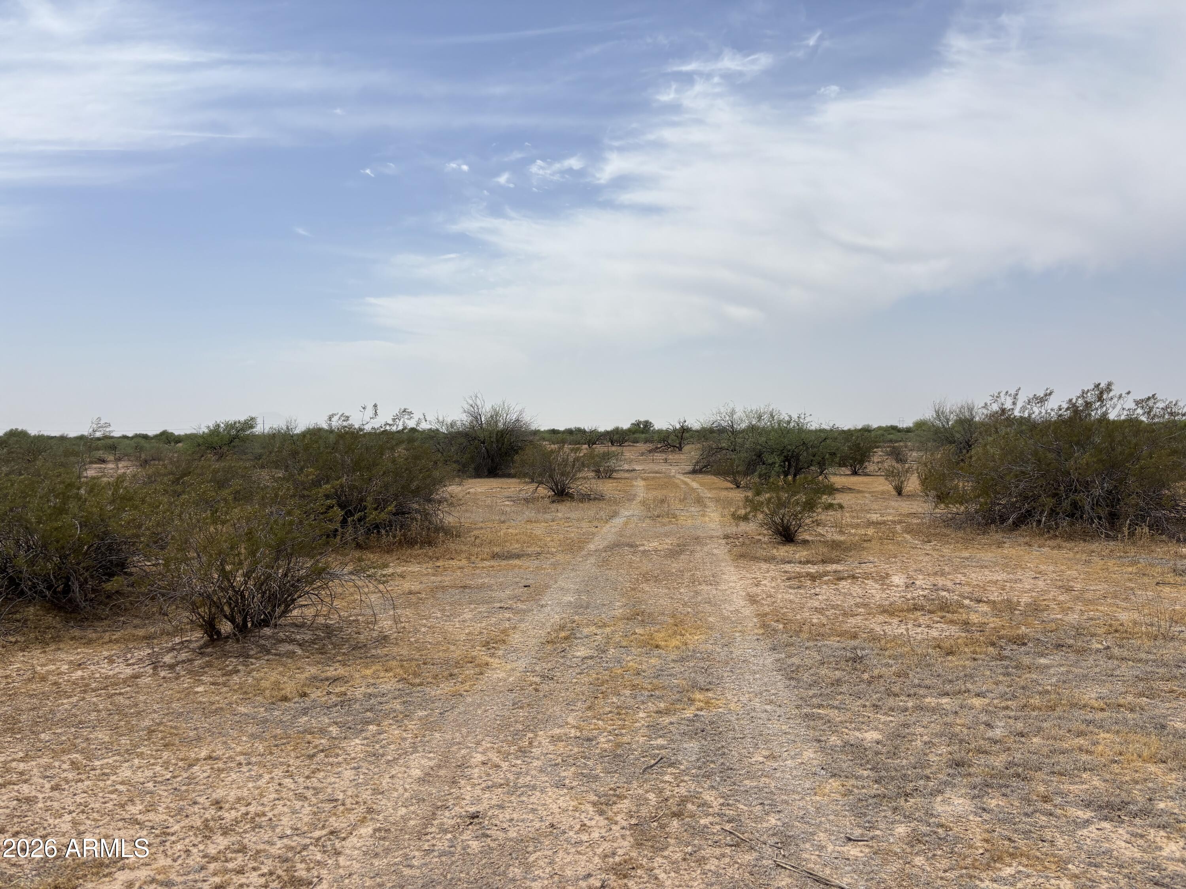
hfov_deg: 67.3
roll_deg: -0.2
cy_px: 444
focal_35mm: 26
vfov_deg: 53.1
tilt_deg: -1.6
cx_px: 593
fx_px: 891
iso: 50
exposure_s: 1/7692
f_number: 1.6
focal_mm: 5.96
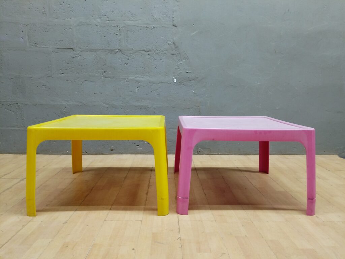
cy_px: 130
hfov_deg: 67.3
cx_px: 172
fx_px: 259
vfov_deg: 53.1
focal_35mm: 26
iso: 580
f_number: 1.8
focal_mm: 4.25
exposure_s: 1/20
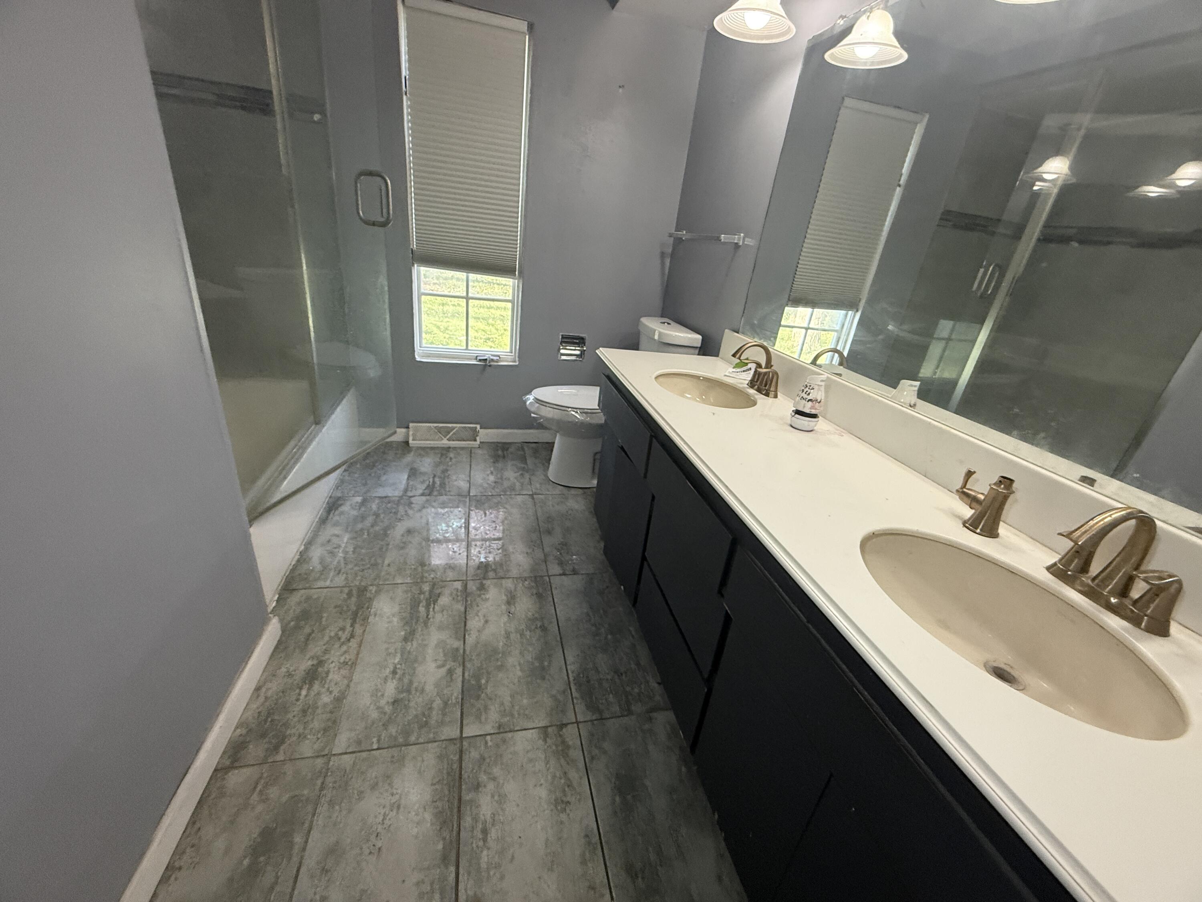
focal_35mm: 14
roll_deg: -6.5
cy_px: 451
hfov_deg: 102.1
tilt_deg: -22.1
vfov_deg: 85.7
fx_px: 486
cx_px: 601
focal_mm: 2.22
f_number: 2.2
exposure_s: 1/60
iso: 320
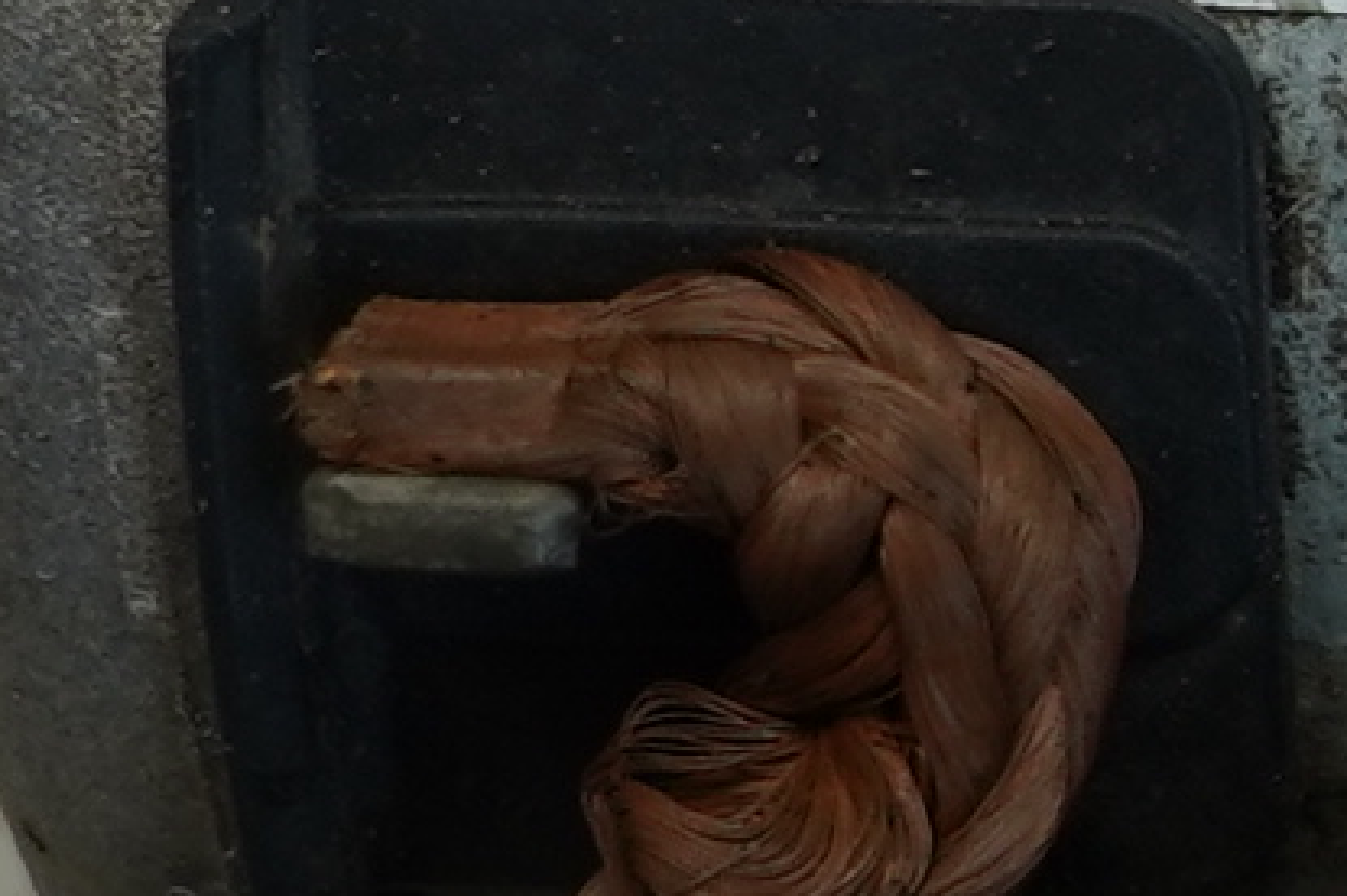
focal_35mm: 268
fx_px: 10019
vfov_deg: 5.1
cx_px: 3492
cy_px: 565
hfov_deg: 7.1
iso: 320
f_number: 4
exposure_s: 1/160
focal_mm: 25
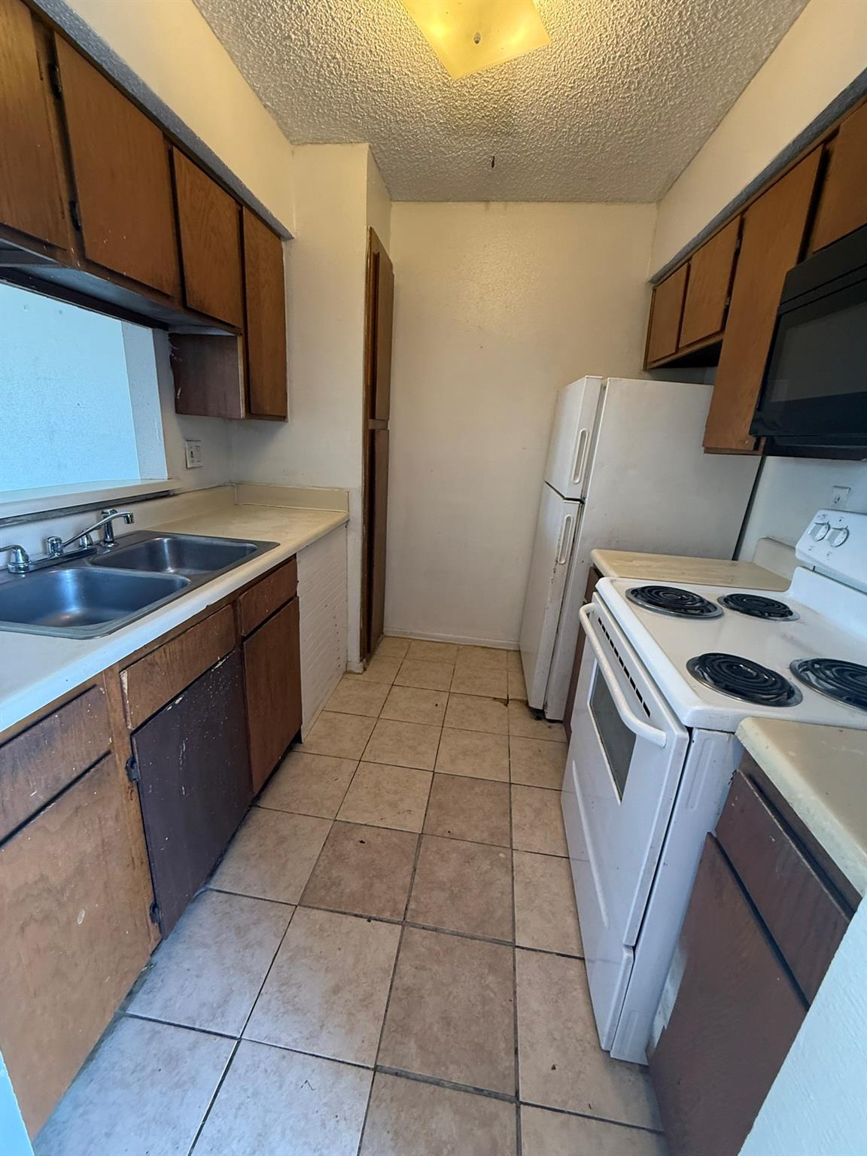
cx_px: 434
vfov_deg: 102.1
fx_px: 468
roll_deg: -3.6
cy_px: 578
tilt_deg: -17.7
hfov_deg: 85.7
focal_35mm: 14
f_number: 2.2
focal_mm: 2.22
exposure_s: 1/60
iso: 250
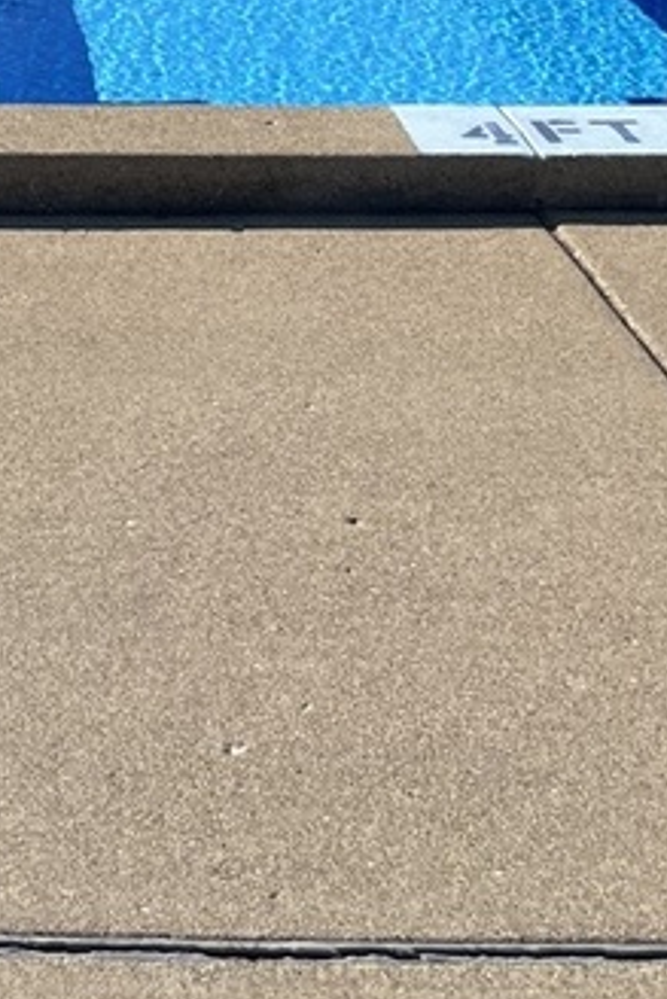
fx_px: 2471
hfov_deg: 14.8
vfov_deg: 19.6
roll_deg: +1.0
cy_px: -530
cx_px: -177
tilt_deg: -1.3
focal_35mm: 89
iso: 50
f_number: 1.6
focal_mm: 5.1
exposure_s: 1/3745
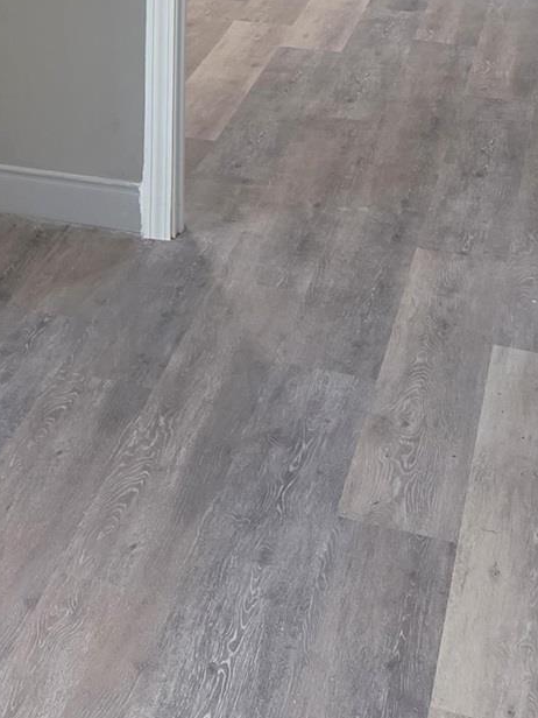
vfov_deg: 20.4
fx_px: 1782
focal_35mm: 86
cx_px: -290
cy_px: -272
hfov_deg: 15.7
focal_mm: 6.3
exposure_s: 1/120
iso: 400
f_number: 1.7
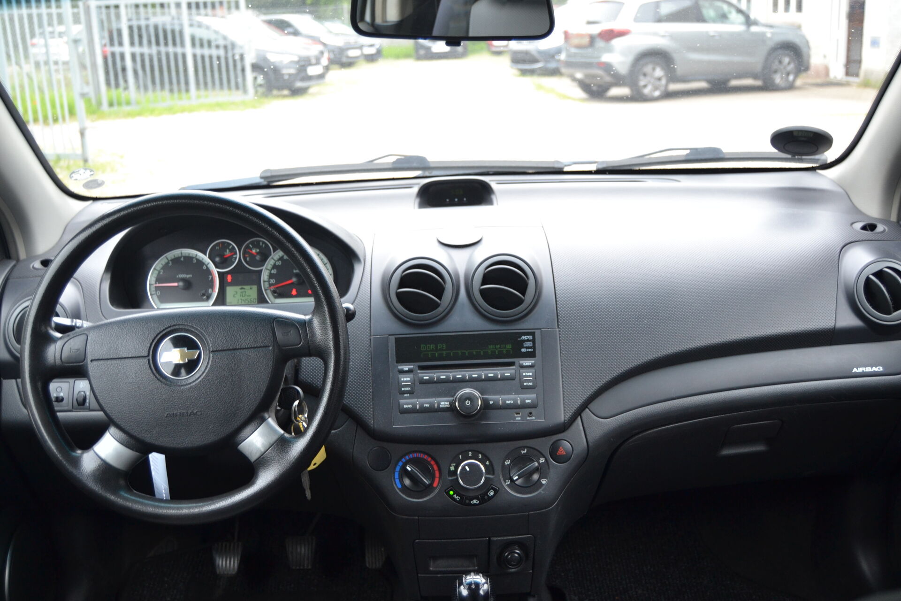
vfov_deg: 36.9
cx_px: 450
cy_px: 300
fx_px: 901
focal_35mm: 36
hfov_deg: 53.1
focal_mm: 24
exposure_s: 1/80
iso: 400
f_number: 4.5
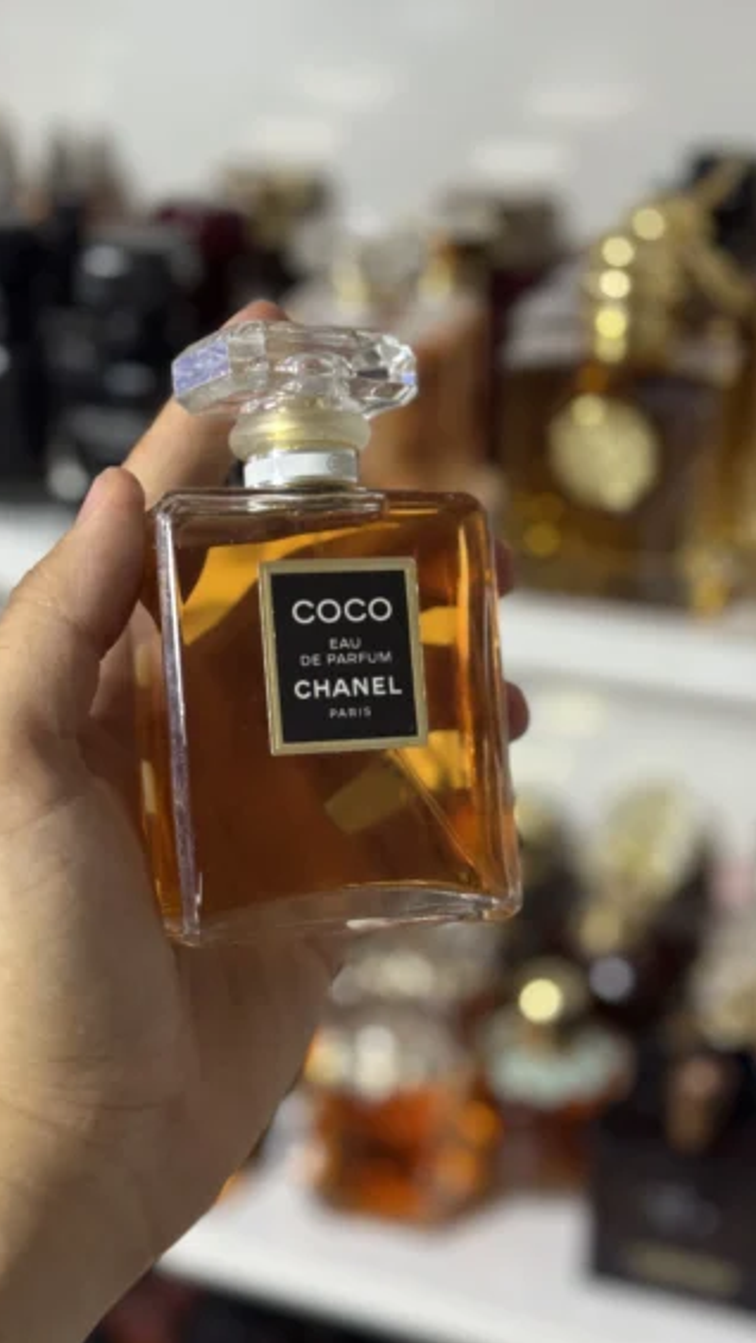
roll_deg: -0.3
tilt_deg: -26.3
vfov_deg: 39.2
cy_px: 679
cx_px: 340
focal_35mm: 53
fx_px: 1888
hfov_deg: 22.6
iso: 200
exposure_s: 1/50
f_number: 1.78
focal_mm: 6.76
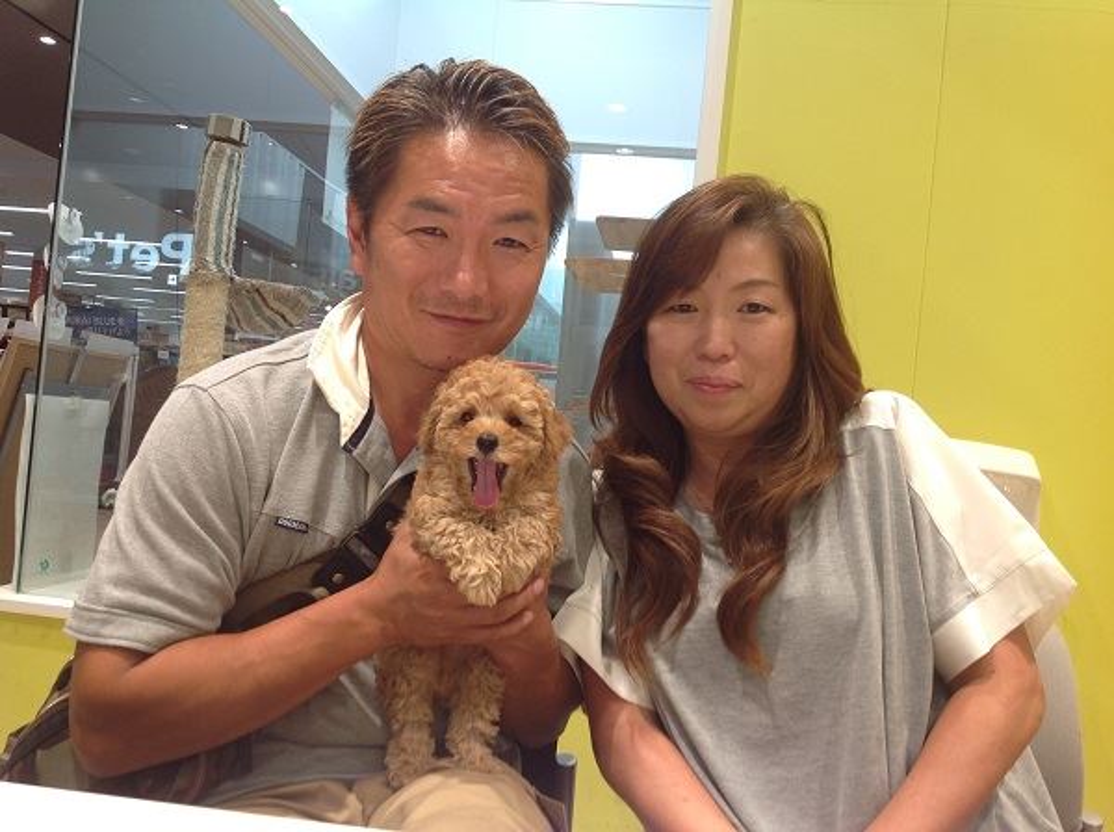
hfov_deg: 52.7
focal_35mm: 35
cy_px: 416
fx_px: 1125
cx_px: 557
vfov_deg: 40.6
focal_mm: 4.28
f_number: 2.4
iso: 64
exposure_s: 1/40
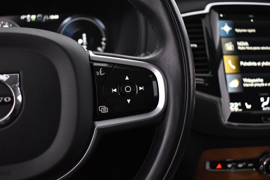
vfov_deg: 39.4
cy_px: 90
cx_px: 129
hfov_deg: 56.4
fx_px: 251
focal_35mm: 34
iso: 2500
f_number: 3.8
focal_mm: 21
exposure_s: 1/30
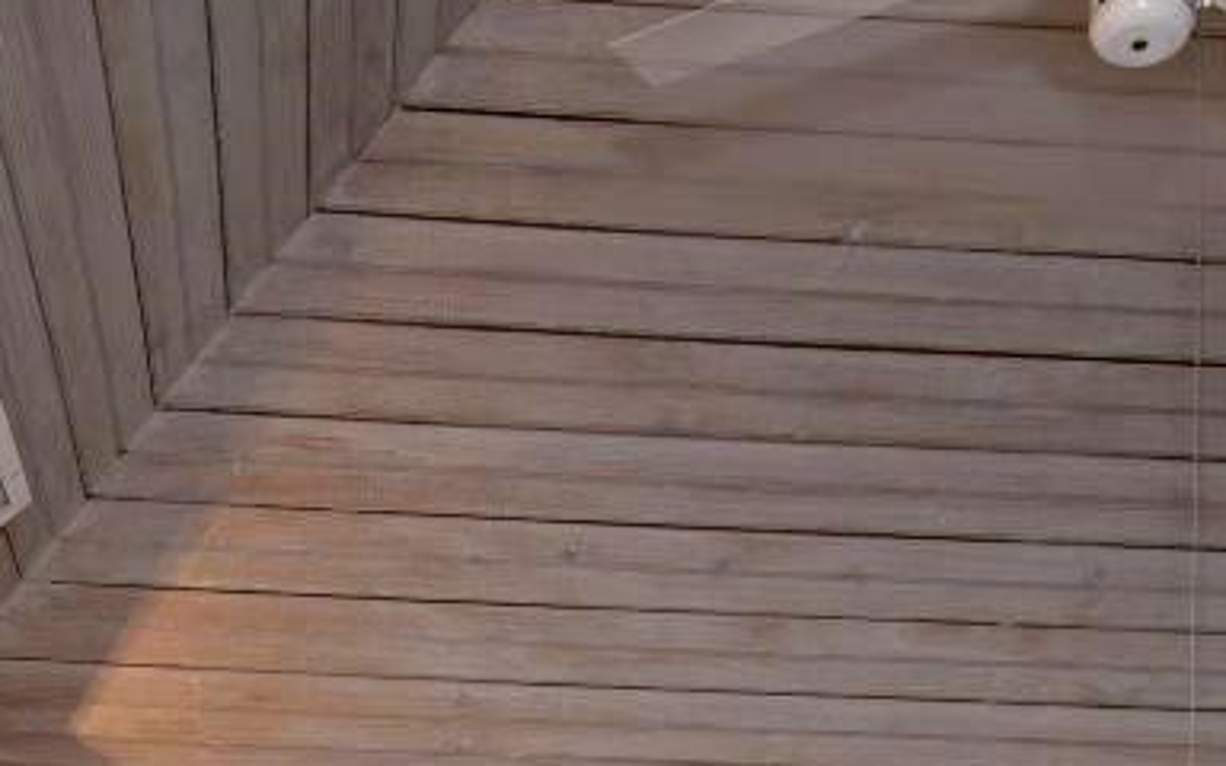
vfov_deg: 15.7
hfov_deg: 30.2
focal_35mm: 68
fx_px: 2272
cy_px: 1465
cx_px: 536
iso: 200
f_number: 5.6
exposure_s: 1/4
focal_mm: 16
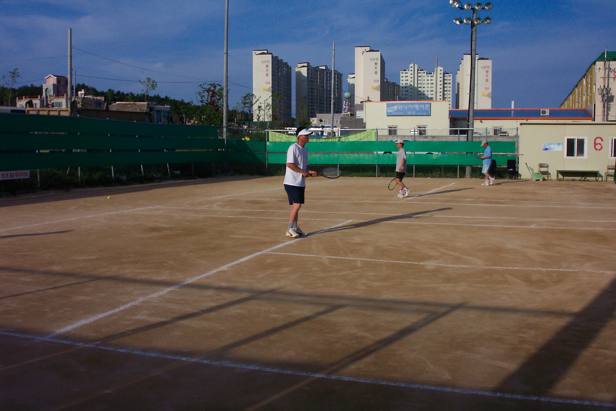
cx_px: 308
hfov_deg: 54.4
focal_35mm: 35
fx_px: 599
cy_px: 206
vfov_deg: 37.9
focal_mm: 7.5
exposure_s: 1/350
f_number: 9.5
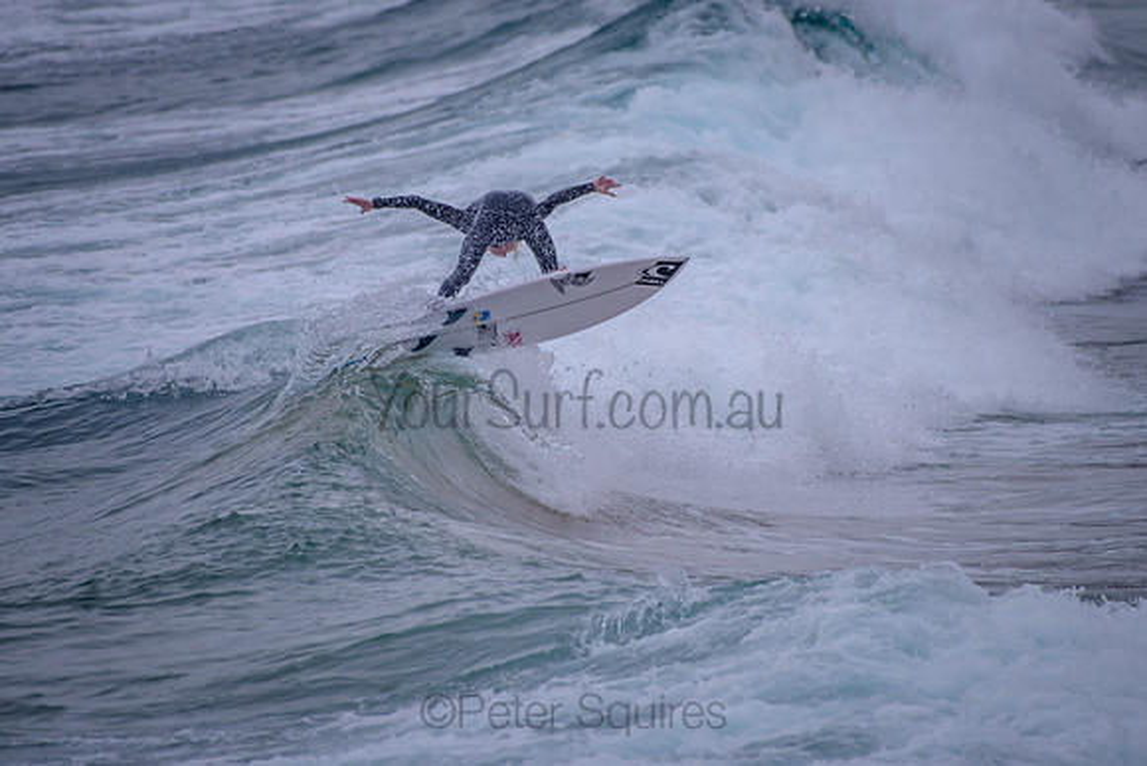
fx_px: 19536
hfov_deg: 3.4
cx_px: 568
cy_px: 309
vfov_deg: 2.2
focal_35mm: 613
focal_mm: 500
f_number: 5.6
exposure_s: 1/2000
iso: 100
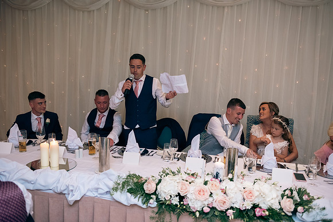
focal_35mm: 35
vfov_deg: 37.9
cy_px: 111
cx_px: 166
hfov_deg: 54.4
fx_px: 324
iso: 640
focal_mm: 35
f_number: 3.5
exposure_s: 1/160
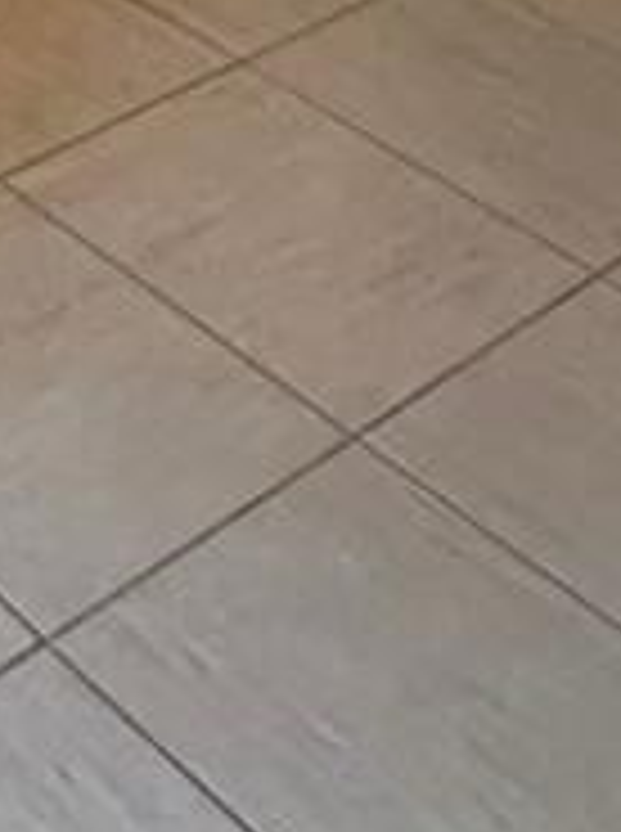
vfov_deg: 15.5
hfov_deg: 13.9
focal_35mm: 91
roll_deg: -1.5
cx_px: -594
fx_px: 2184
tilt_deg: -5.2
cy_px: -985
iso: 800
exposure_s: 1/60
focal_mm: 2.22
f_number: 2.2
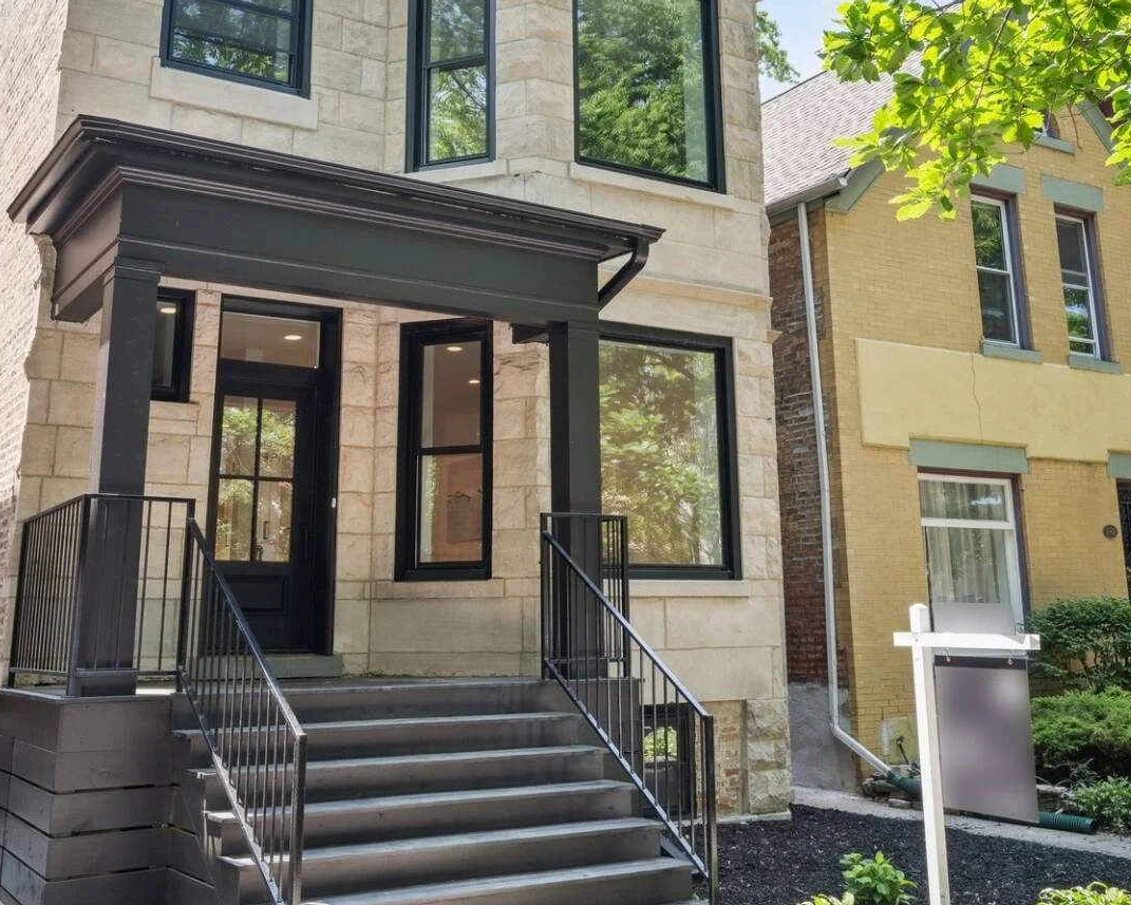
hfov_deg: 49.1
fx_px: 1239
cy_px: 280
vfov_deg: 39.5
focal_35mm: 37
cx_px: 570
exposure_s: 1/60
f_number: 9.5
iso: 200
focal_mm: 22
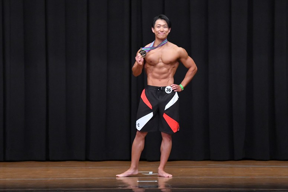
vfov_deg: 5.7
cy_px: 96
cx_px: 144
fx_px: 1919
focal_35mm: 240
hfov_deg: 8.6
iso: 8000
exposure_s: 1/400
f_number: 5.6
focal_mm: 160
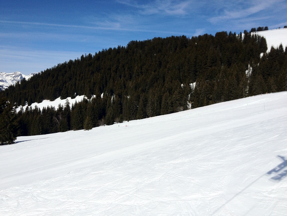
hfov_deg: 52.6
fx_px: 290
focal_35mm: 35
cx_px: 144
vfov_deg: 40.7
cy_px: 108
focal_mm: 4.28
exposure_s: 1/4255
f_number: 2.4
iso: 64
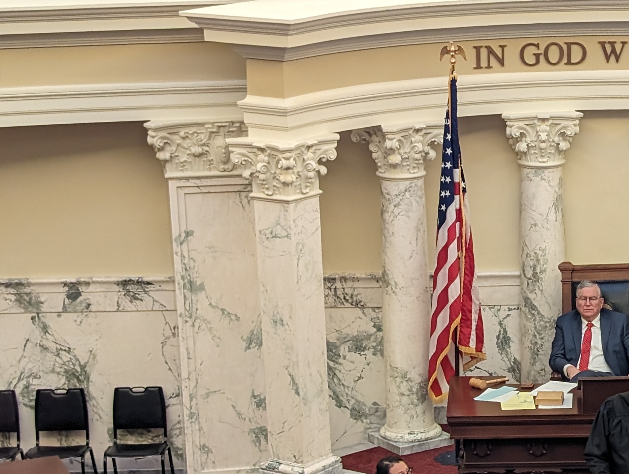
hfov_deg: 18.0
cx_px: 606
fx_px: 1947
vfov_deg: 13.7
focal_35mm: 107
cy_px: 427
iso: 119
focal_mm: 6.9
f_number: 1.68
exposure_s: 1/24
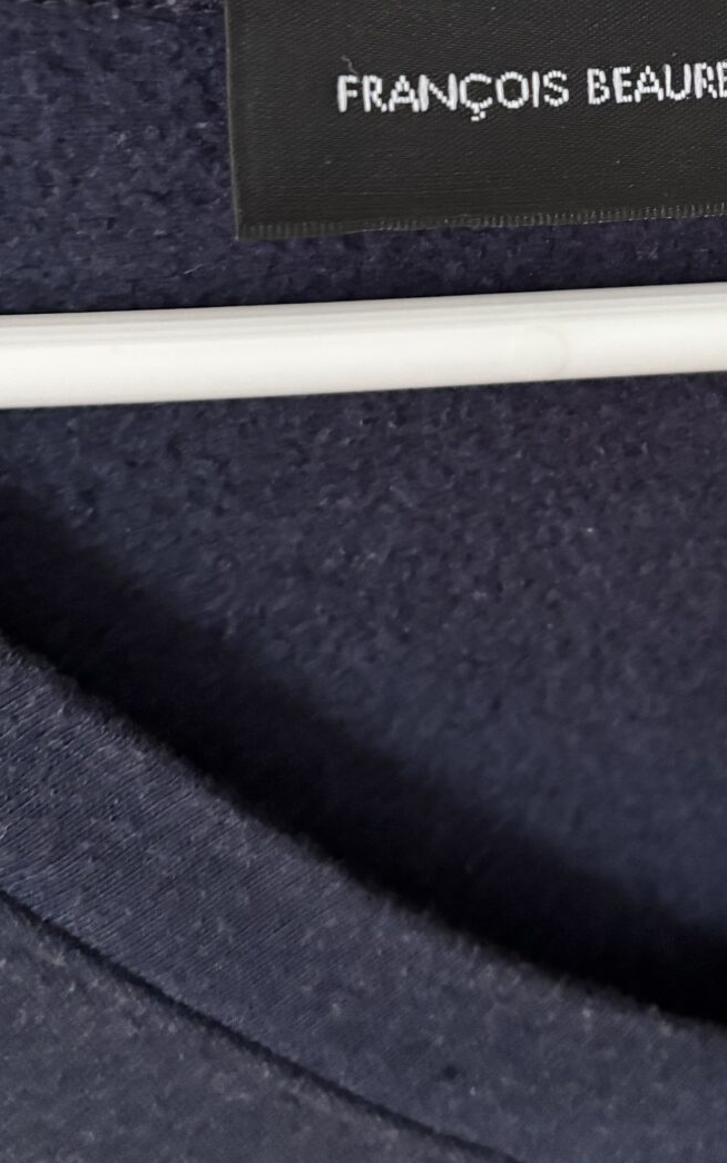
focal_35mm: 54
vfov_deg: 35.3
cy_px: 108
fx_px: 1712
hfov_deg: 22.9
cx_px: 738
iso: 320
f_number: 1.6
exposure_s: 1/60
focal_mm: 5.96
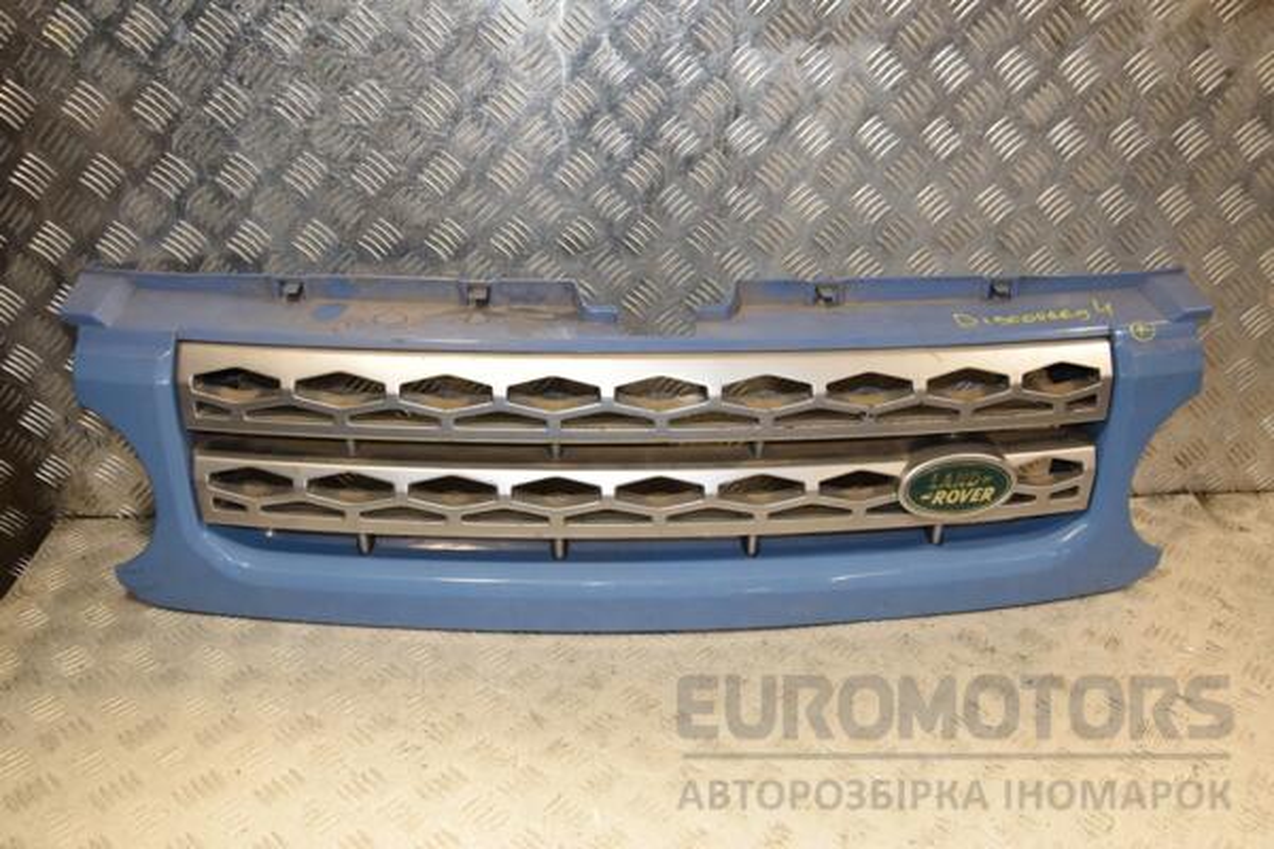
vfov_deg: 41.7
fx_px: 1115
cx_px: 637
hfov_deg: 59.5
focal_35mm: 32
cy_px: 424
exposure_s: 1/200
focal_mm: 21
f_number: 5.6
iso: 800
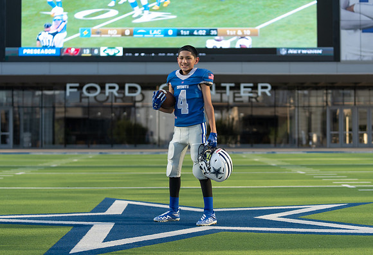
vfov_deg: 18.9
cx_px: 191
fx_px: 768
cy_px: 127
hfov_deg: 27.3
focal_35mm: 73
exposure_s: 1/640
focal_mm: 70
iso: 100
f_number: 2.8
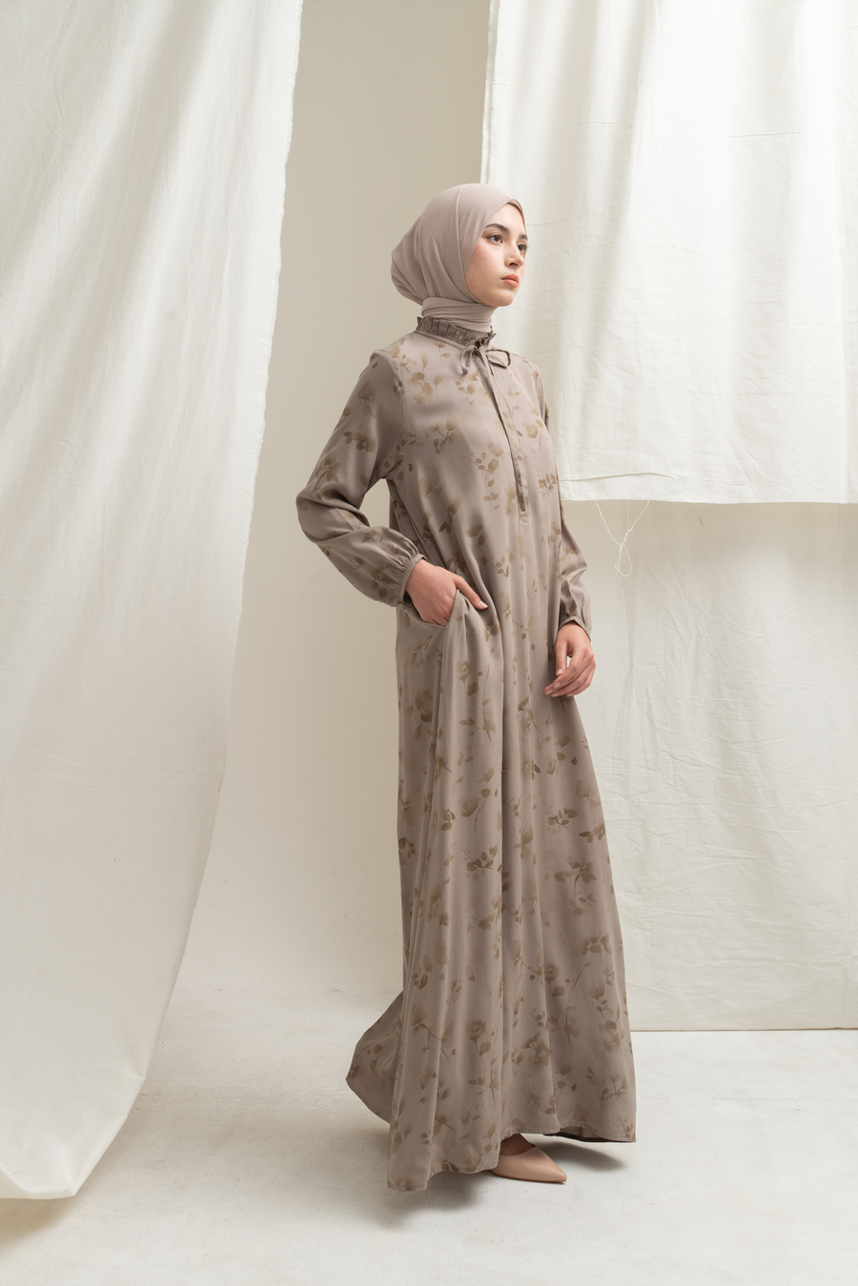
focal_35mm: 44
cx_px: 429
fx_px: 1573
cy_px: 643
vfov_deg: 44.5
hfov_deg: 30.5
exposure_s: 1/160
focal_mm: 44
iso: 100
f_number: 11
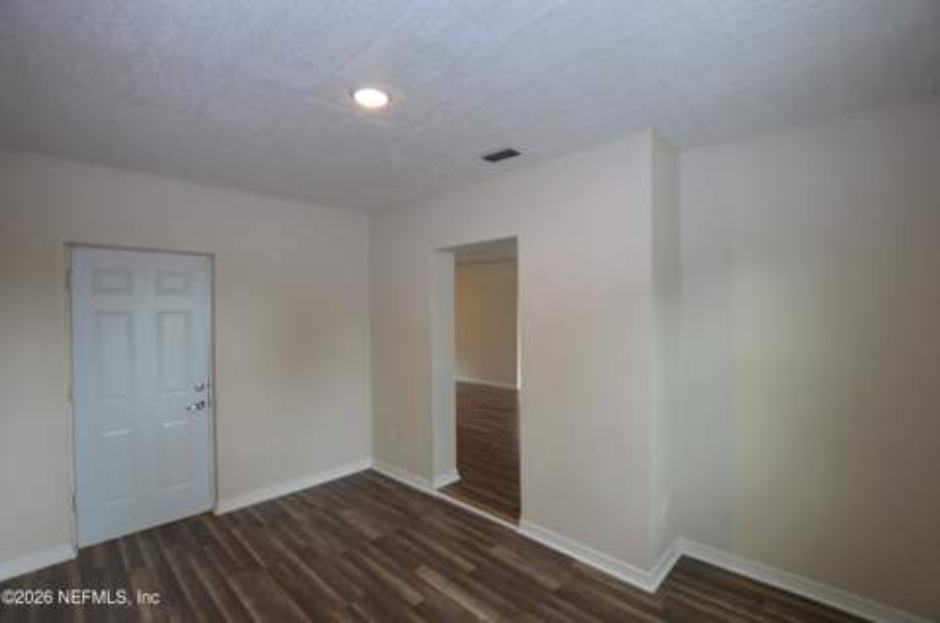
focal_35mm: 15
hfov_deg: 100.5
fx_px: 391
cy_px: 312
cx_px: 470
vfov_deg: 77.1
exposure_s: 1/100
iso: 400
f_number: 5
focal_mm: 10
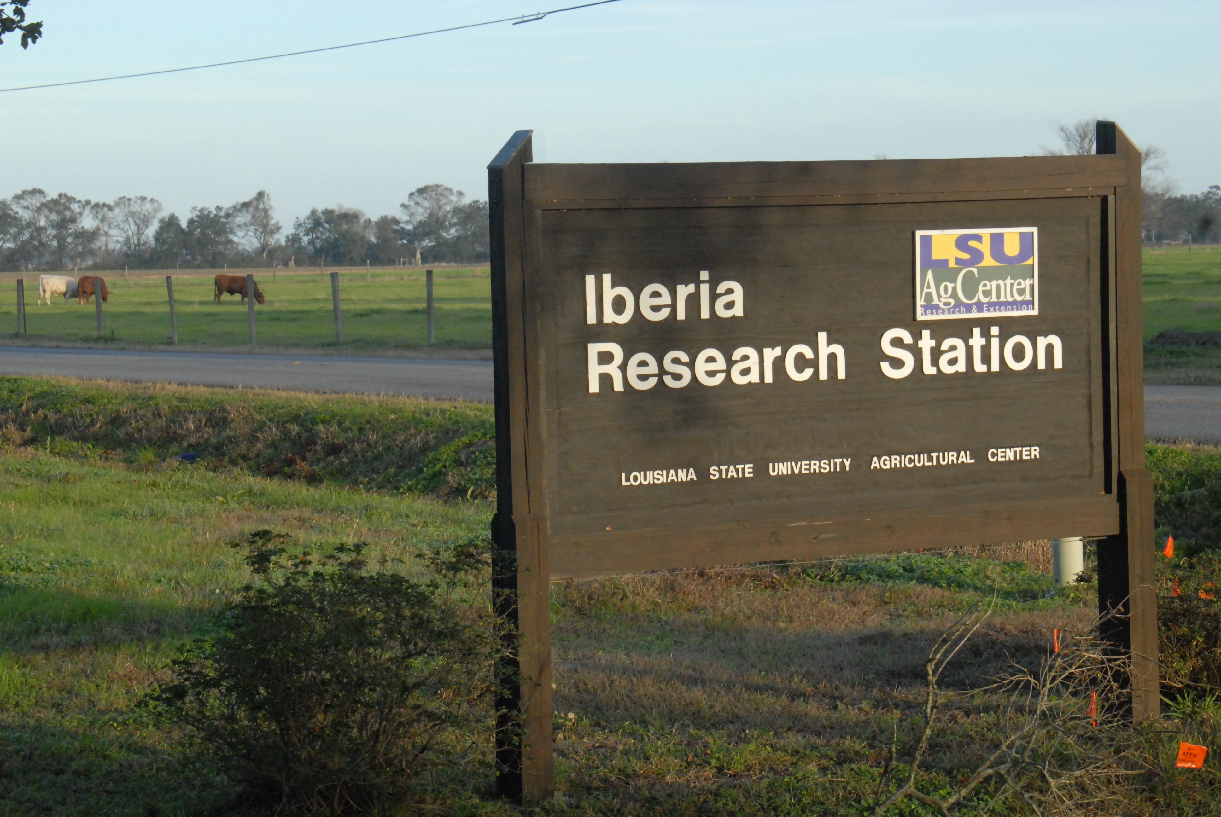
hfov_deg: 20.6
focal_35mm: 99
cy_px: 408
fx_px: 3362
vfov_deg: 13.9
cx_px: 610
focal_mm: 66
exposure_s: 1/350
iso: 1000
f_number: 9
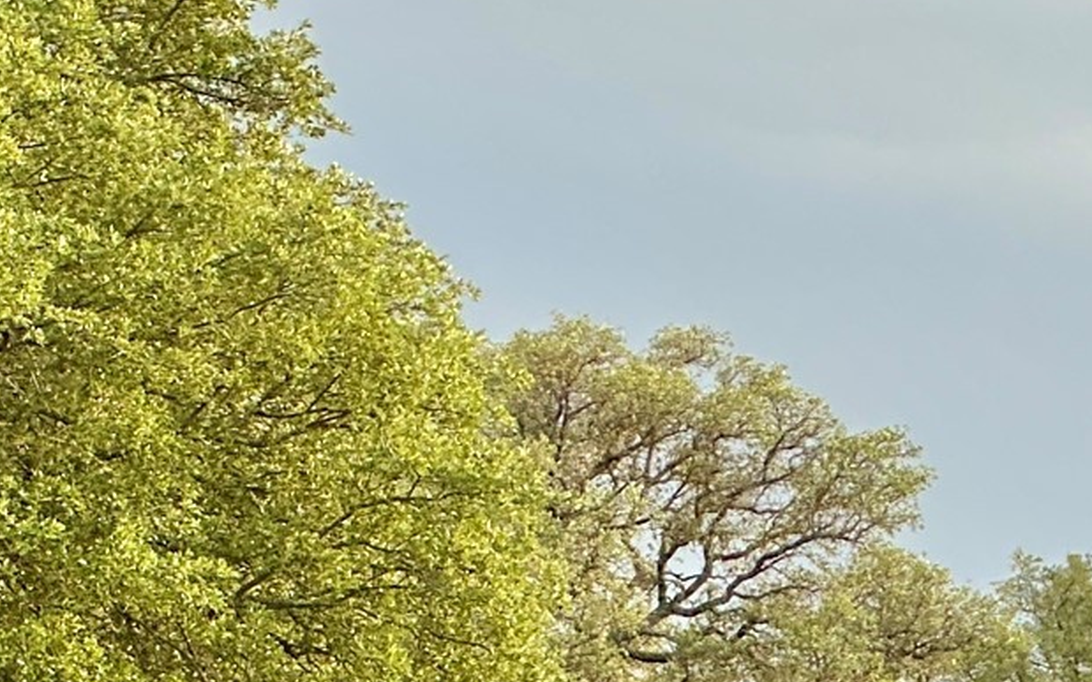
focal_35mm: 270
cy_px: 990
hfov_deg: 7.7
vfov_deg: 4.8
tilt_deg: +1.9
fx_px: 8036
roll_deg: -3.3
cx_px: 1254
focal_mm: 9
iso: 50
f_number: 2.8
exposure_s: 1/99
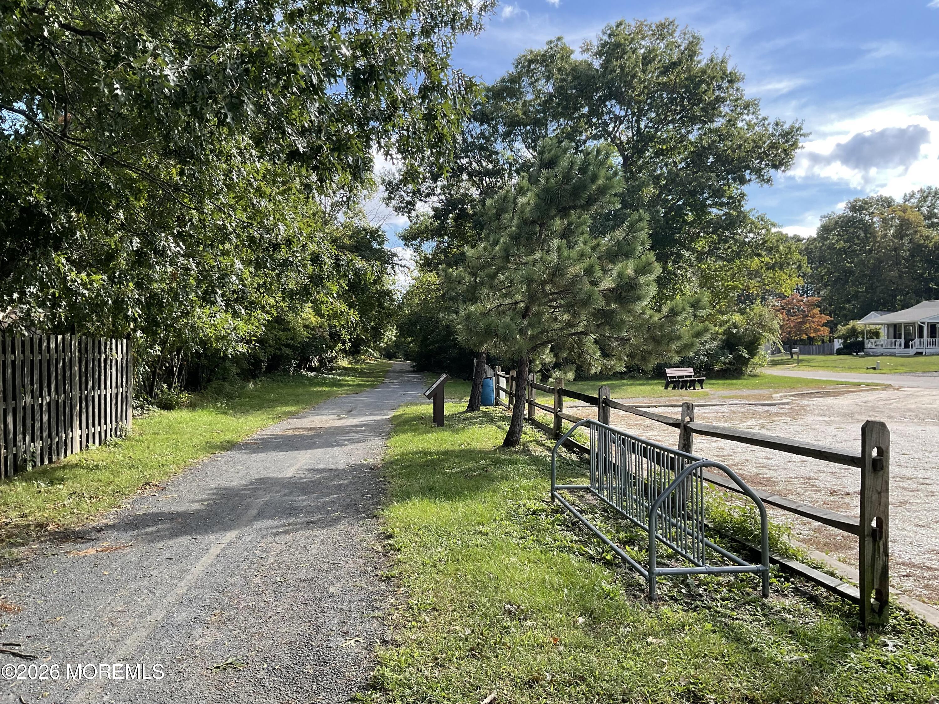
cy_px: 352
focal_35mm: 29
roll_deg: -0.3
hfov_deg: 61.7
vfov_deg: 48.2
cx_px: 470
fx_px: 787
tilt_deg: -0.1
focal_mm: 3
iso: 16
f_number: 1.8
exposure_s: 1/580
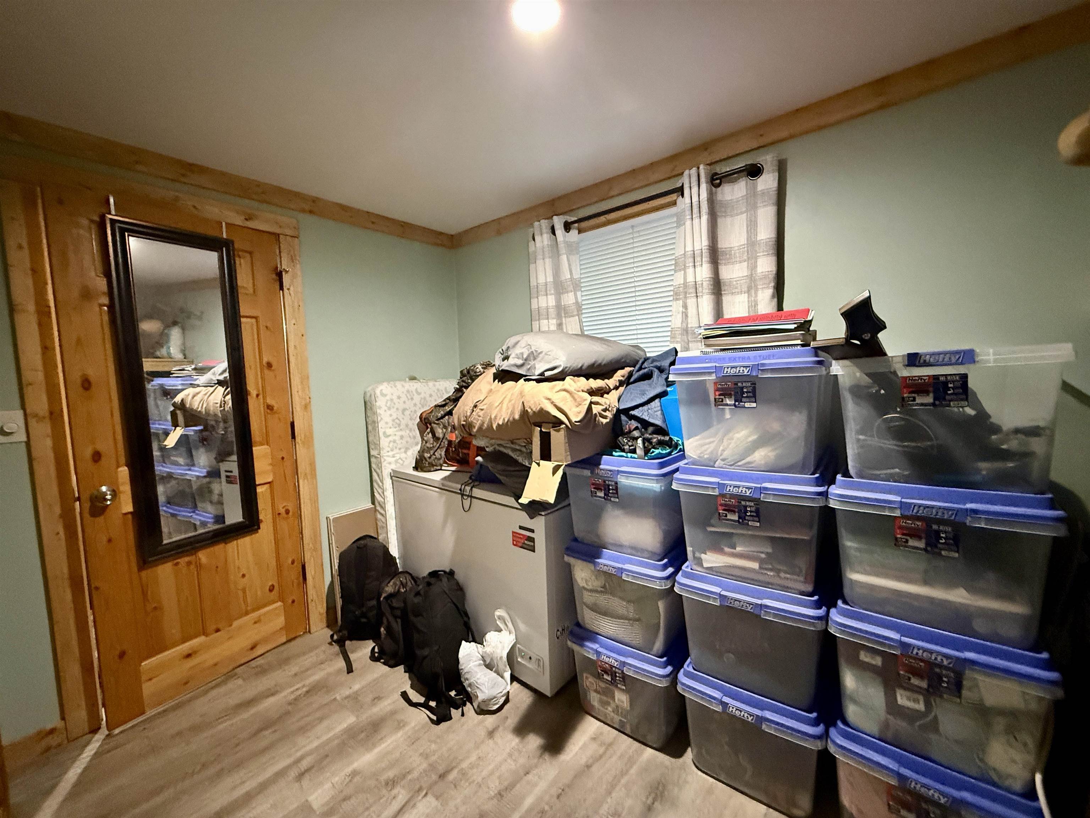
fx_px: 441
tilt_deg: -4.6
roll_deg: +1.4
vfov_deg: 85.7
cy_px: 409
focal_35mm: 14
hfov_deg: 102.1
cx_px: 545
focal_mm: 2.22
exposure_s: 1/60
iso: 800
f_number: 2.2
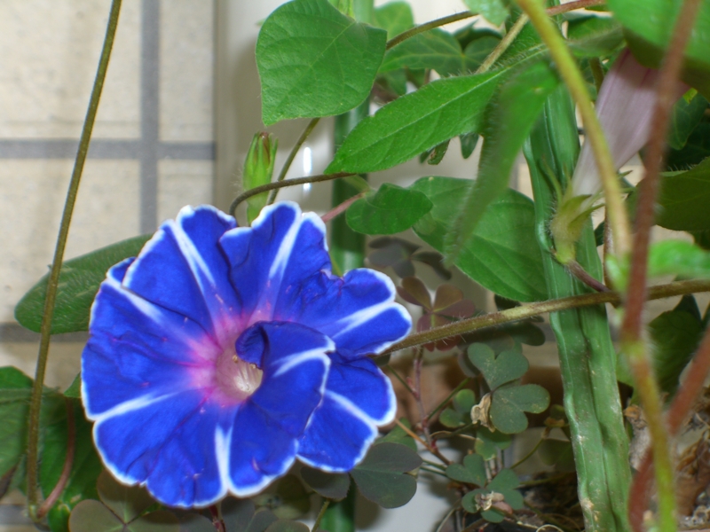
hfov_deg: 17.3
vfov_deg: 13.0
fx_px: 2338
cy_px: 266
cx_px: 355
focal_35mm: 114
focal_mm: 23.7
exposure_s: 1/60
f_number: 5.1
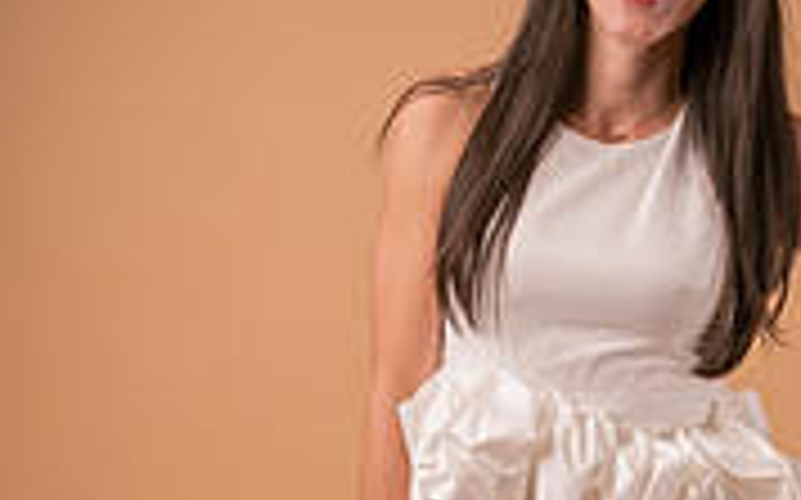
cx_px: 482
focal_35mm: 108
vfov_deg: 11.8
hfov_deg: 19.3
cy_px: 613
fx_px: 2356
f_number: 6.3
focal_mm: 42
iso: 64
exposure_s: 1/160
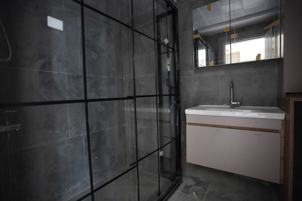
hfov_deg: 93.3
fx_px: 143
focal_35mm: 17
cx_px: 151
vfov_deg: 70.4
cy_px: 100
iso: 6400
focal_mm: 17
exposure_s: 1/160
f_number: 2.8
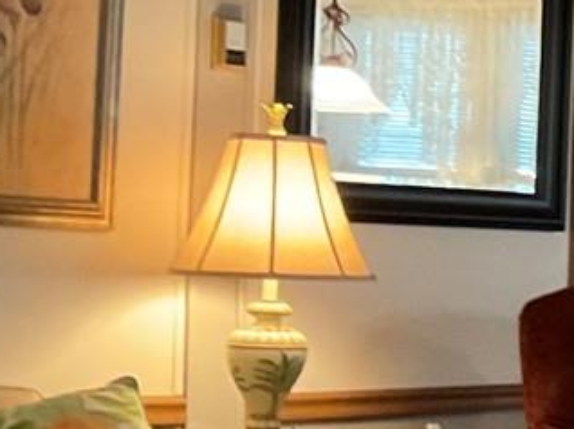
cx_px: 1390
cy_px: 299
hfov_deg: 11.2
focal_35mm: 146
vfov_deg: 10.1
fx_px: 2419
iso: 250
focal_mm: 3
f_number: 1.8
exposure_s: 1/40
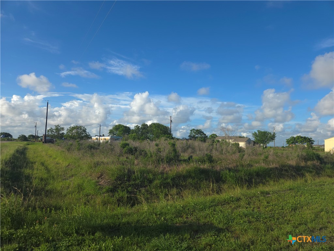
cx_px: 167
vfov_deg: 58.9
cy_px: 126
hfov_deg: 73.9
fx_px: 222
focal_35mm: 23
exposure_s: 1/1648
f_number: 1.8
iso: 50
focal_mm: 5.4
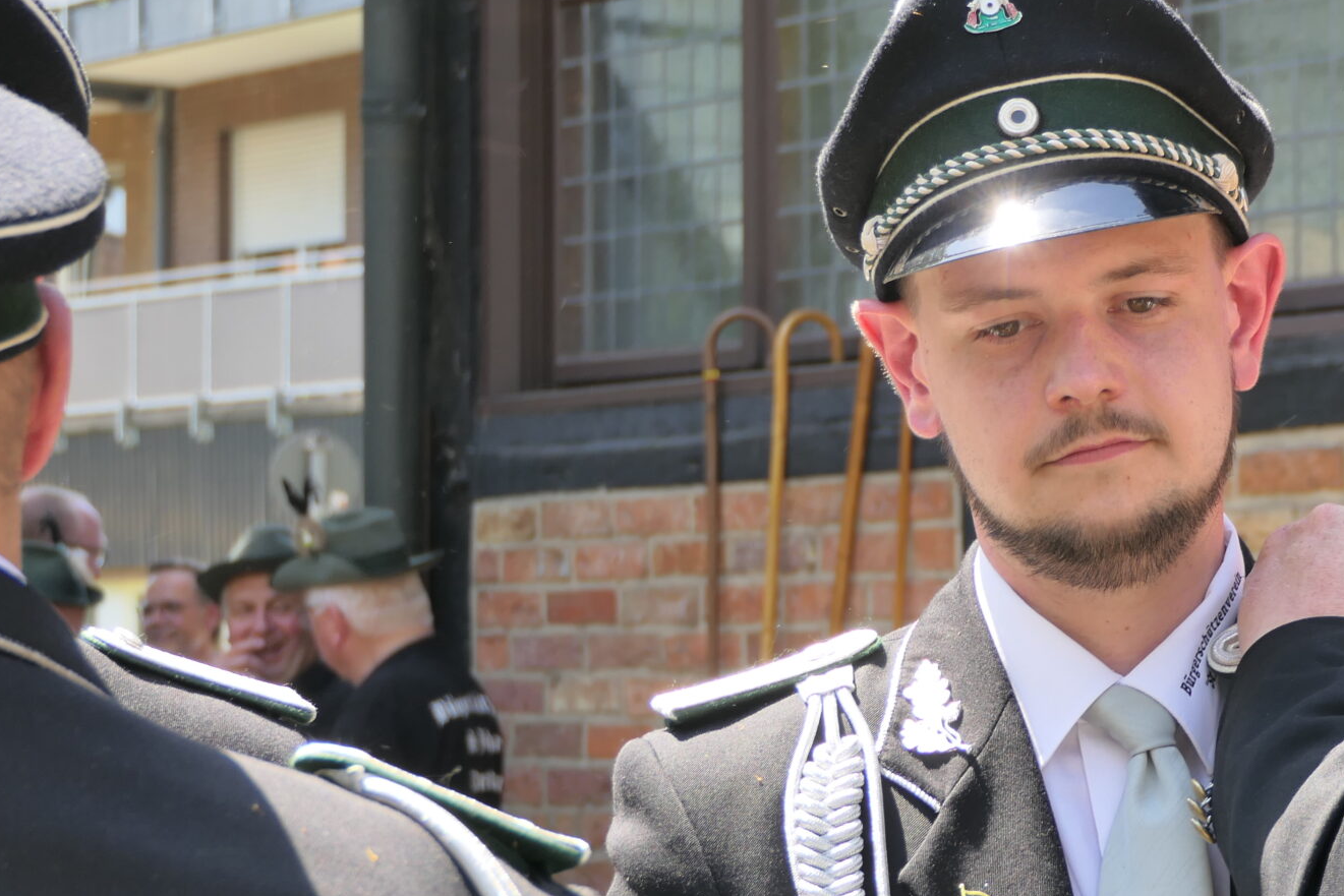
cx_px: 1193
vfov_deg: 8.9
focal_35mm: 155
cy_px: 514
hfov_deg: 13.1
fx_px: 5787
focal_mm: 29.3
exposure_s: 1/200
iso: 125
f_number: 4
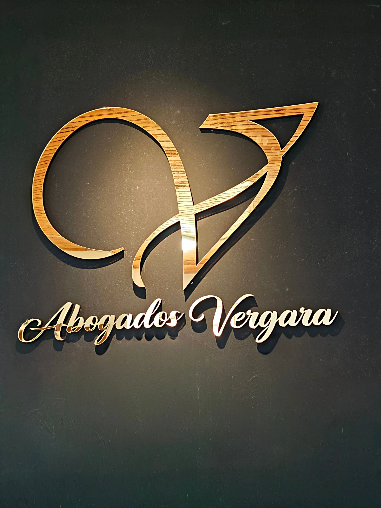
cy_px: 254
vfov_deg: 41.2
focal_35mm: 46
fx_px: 675
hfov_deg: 31.5
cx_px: 190
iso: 100
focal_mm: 6.55
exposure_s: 1/60
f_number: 1.62
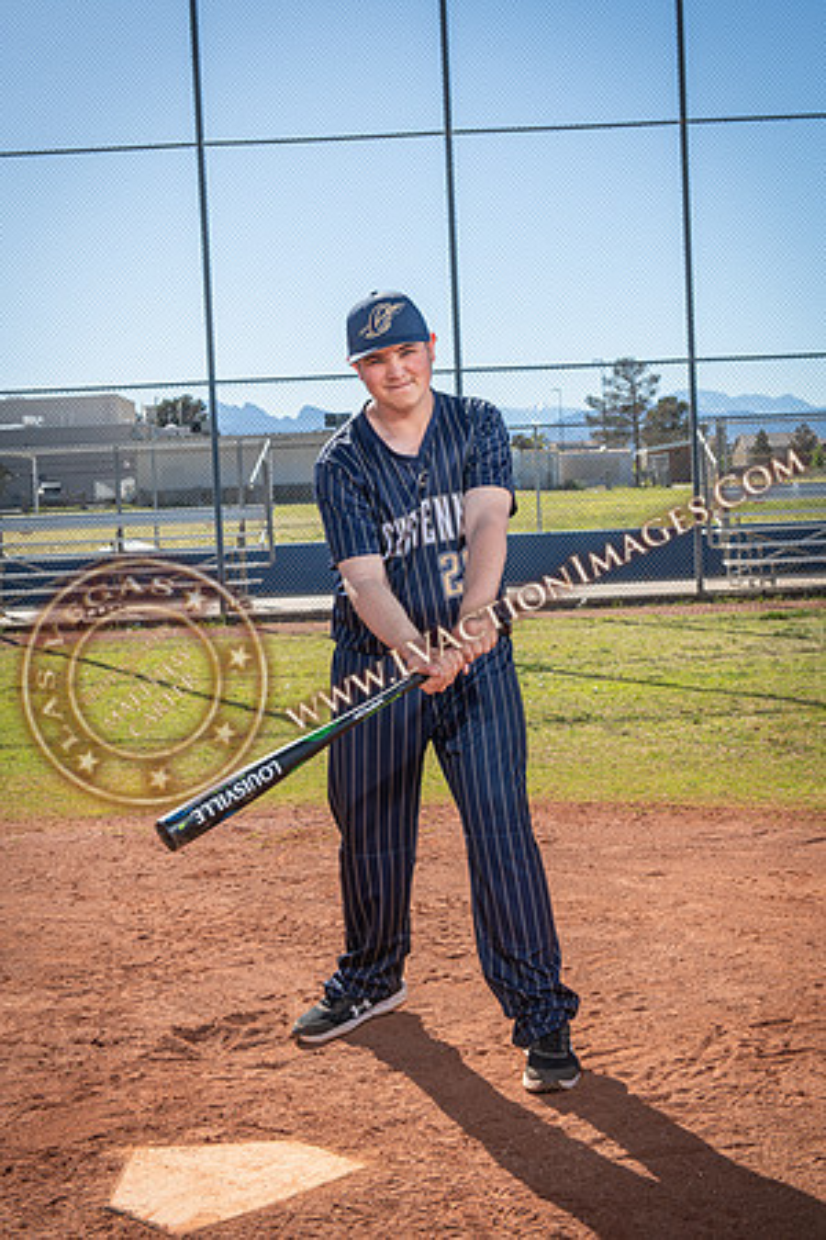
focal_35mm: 50
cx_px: 413
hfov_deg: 27.0
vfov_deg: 39.6
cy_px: 620
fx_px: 1721
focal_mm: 50
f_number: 8
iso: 200
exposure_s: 1/250
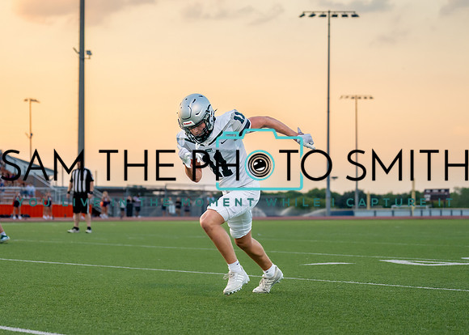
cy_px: 174
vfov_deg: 15.6
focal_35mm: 92
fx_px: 1223
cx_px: 202
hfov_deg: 21.7
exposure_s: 1/1000
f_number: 2.8
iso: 800
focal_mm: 70
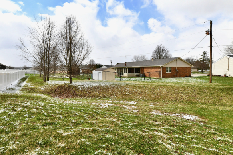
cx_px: 100
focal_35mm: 18
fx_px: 117
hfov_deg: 89.4
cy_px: 73
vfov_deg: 67.4
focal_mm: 14
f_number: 13
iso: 640
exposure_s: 1/640
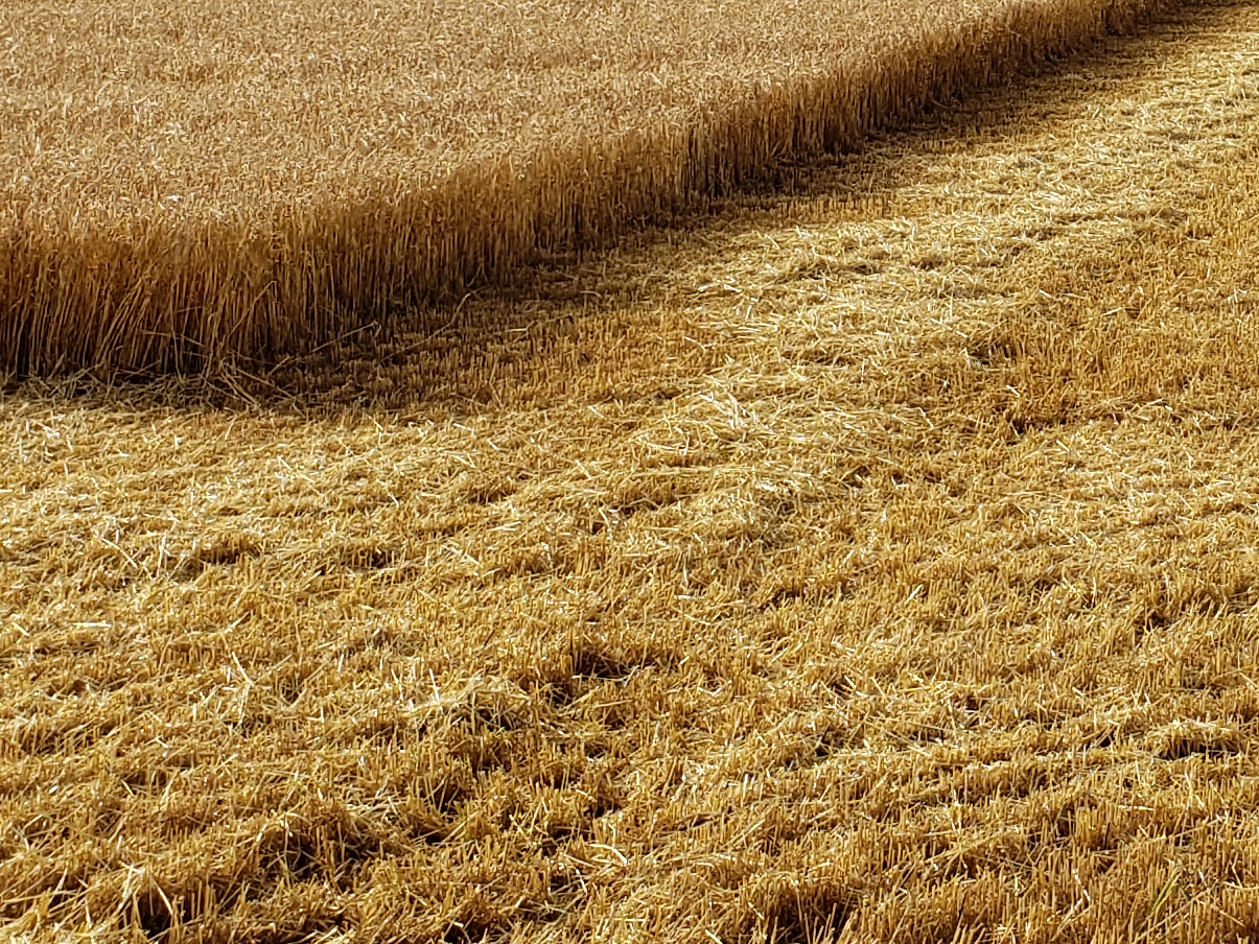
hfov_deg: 21.9
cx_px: 1172
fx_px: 3165
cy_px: 78
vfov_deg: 16.7
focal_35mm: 87
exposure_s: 1/1595
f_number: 2.4
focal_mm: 4.3
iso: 50
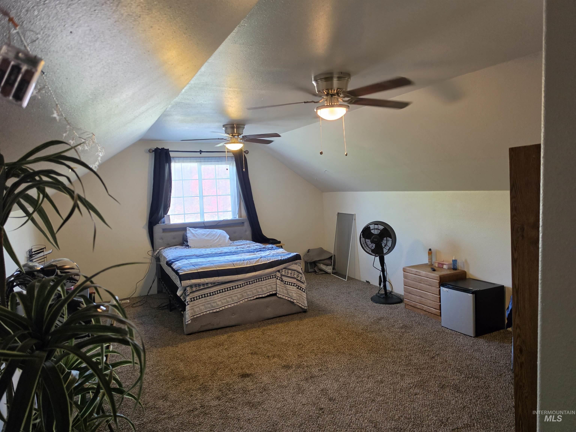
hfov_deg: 73.9
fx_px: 383
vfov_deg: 58.9
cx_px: 288
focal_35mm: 23
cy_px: 216
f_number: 1.4
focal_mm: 6.5
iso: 320
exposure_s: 1/120
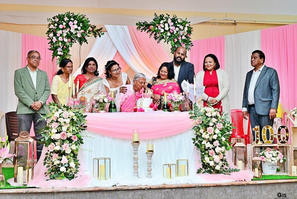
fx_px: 347
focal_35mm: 42
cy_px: 100
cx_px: 148
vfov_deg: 31.9
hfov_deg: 46.4
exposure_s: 1/200
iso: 2500
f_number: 6.3
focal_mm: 42
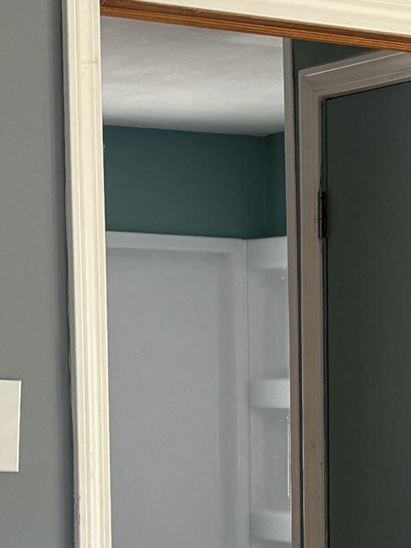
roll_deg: +0.3
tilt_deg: -3.1
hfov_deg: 11.9
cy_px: 515
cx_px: 433
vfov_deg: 15.8
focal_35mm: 123
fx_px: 1947
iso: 125
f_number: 1.6
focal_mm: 5.96
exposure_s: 1/115
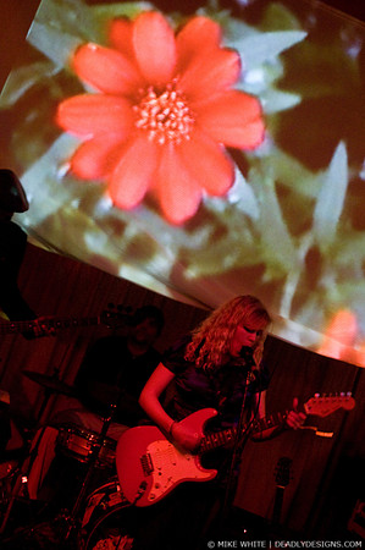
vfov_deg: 37.9
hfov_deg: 25.7
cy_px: 275
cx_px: 182
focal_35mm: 52
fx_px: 800
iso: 1600
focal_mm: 35
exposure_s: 1/13
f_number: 2.8
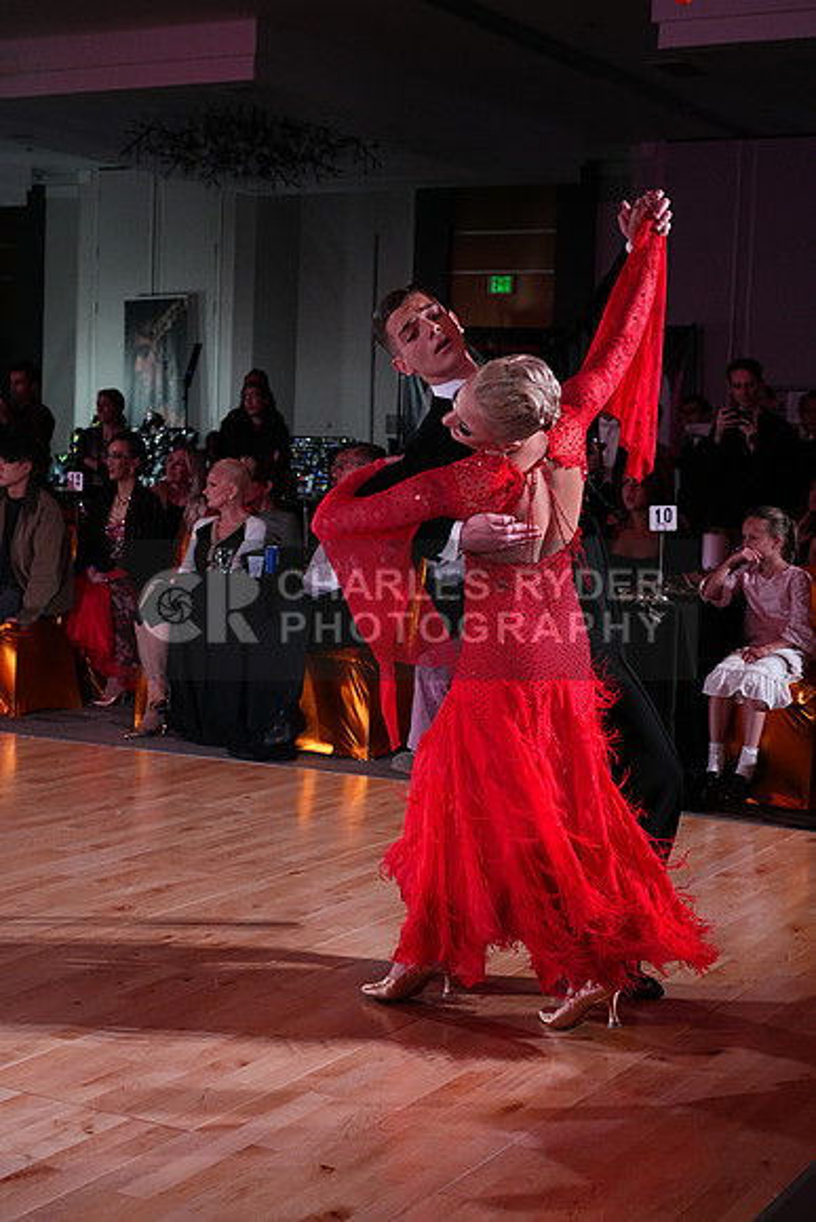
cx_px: 408
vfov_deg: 36.9
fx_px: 1835
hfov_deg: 25.1
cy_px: 611
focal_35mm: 54
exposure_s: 1/400
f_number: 5.6
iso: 5000
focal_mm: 54
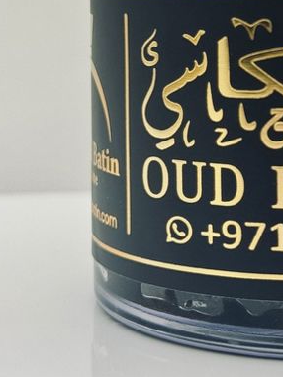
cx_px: 330
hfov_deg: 11.6
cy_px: 58
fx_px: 1373
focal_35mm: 126
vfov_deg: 15.5
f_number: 1.78
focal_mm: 6.76
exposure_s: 1/658
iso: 64
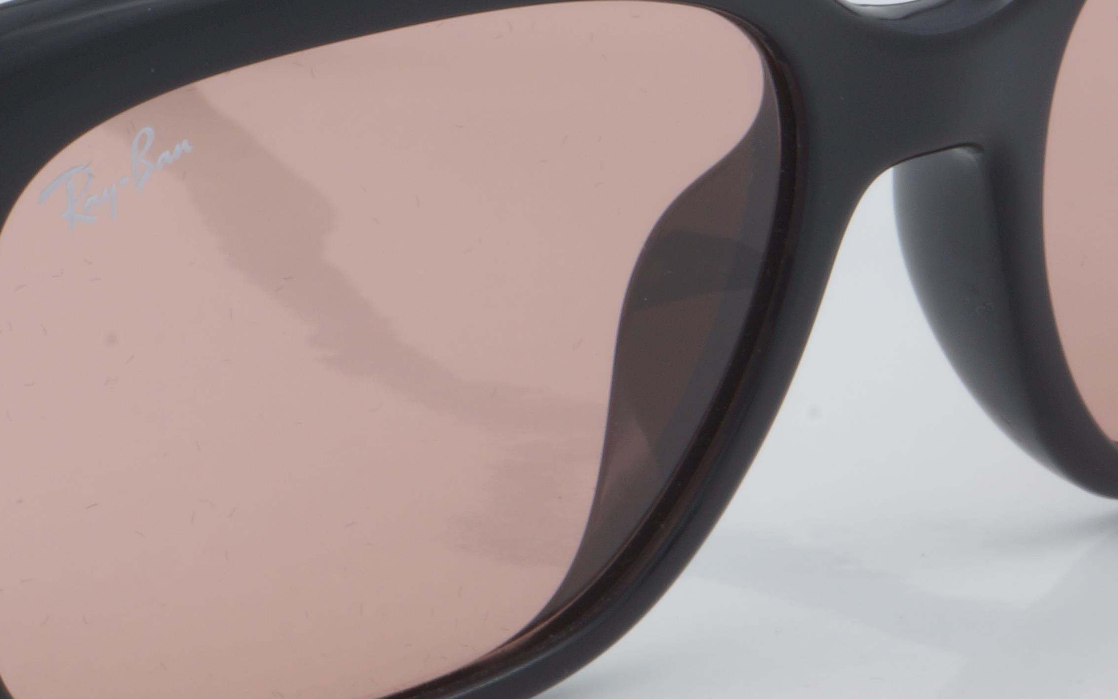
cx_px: 205
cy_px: 261
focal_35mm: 203
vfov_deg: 6.5
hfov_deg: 10.3
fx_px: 6185
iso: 100
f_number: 32
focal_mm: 50
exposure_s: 1/3
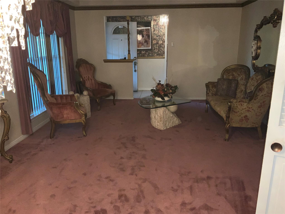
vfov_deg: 48.2
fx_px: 239
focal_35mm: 29
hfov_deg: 61.7
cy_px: 107
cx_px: 142
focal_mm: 3
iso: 64
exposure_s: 1/40
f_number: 1.8
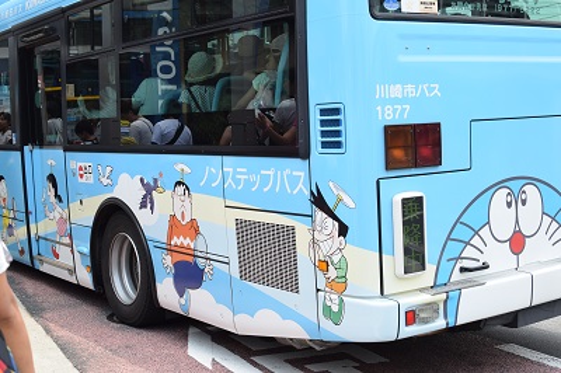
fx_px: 817
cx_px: 280
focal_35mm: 52
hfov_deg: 37.9
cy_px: 186
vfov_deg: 25.7
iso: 280
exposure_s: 1/250
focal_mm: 35
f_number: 8
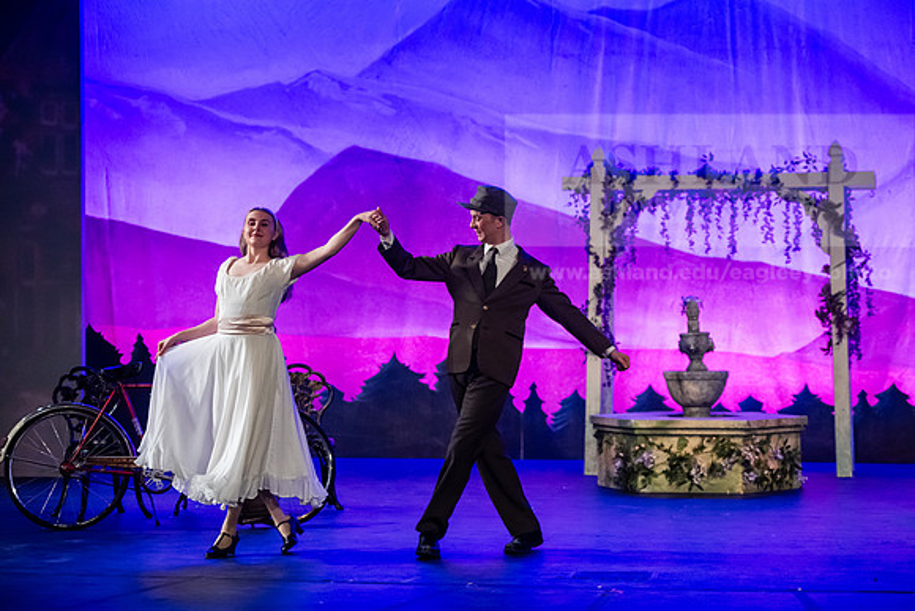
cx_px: 458
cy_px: 306
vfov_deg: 13.7
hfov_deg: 20.4
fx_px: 2542
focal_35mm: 100
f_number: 2.8
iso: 4000
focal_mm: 100
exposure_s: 1/200
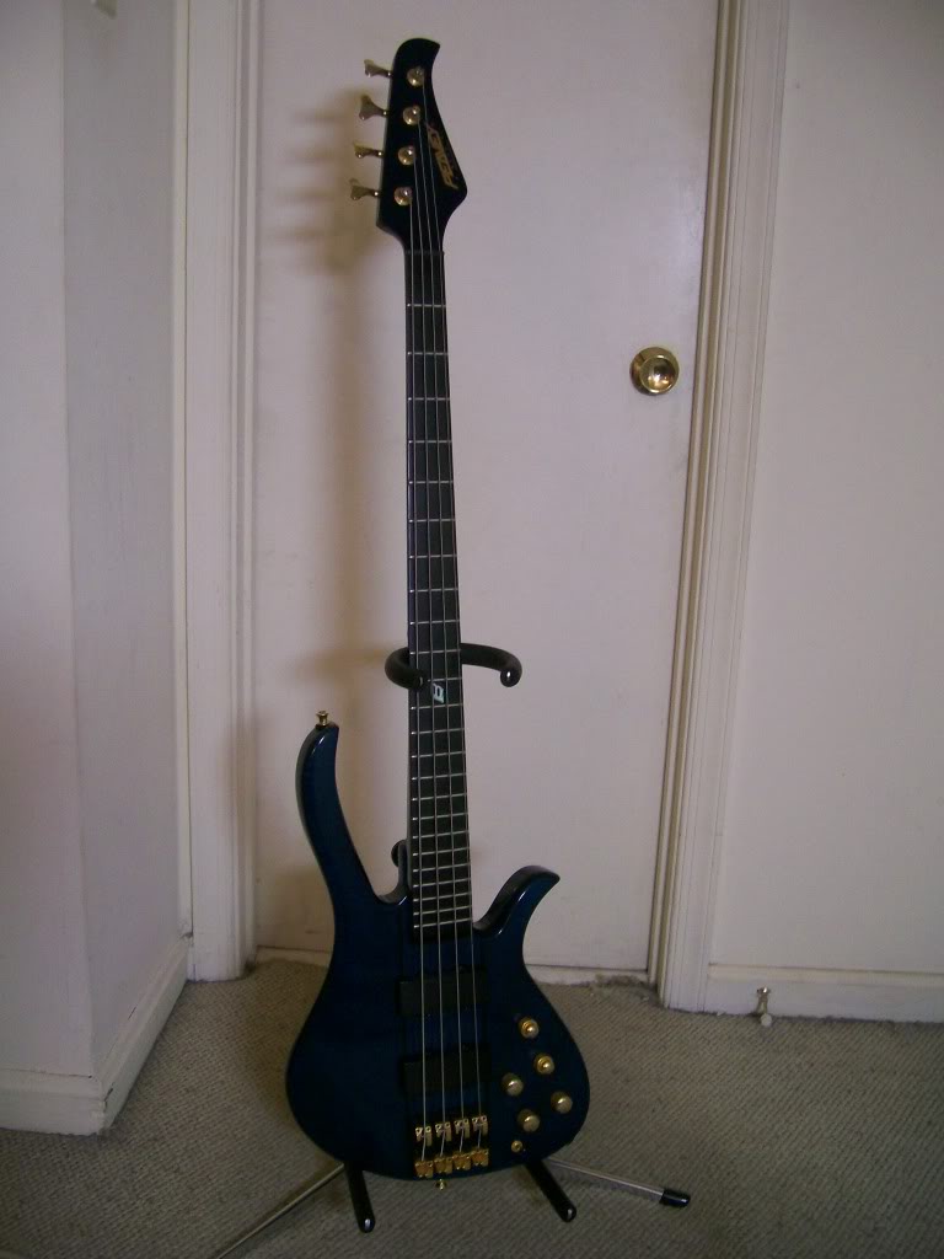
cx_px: 472
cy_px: 630
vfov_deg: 52.6
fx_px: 1273
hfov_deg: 40.7
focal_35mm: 35
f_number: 2.8
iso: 160
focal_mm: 5.8
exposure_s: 1/26
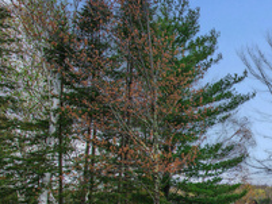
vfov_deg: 31.7
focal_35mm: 43
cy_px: 190
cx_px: 388
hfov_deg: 30.0
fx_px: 338
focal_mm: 15
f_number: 13
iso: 640
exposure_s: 1/320
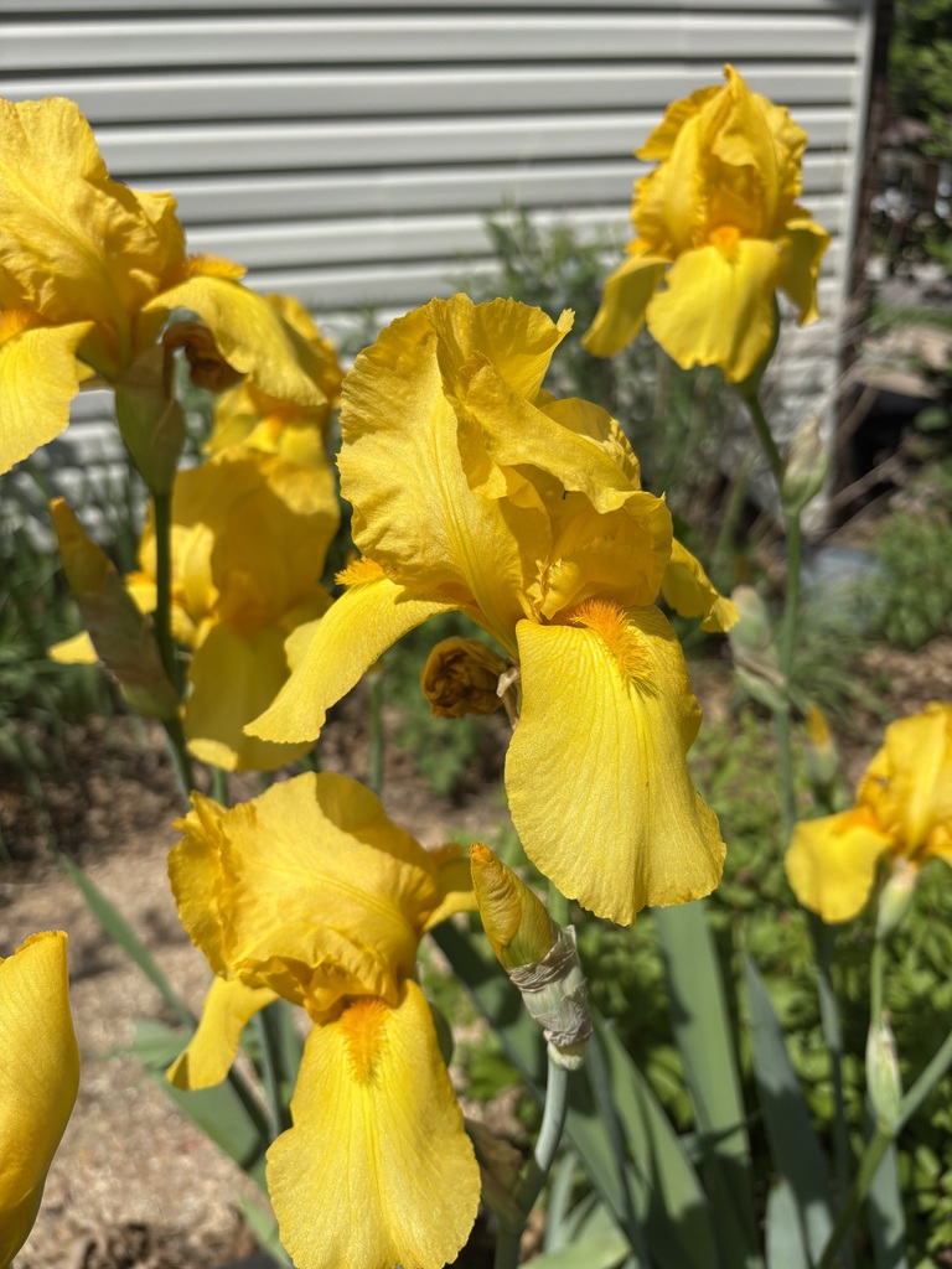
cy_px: 634
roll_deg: +2.6
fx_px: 953
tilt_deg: -23.7
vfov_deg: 67.3
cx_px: 476
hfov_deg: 53.1
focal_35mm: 26
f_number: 1.6
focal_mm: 5.96
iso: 50
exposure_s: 1/5348
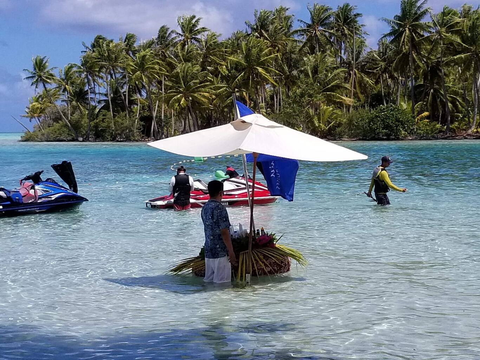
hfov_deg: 67.3
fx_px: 361
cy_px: 180
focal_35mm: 26
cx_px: 240
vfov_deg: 53.1
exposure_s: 1/5076
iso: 50
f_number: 1.7
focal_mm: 4.25
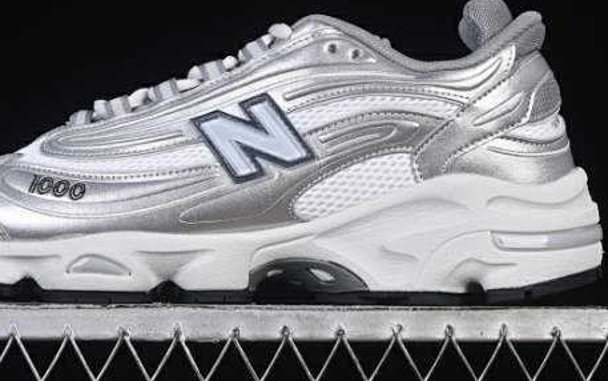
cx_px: 239
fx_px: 2022
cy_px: 105
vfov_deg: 10.7
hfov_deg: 17.1
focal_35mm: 122
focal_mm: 50
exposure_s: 1/80
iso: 160
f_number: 8
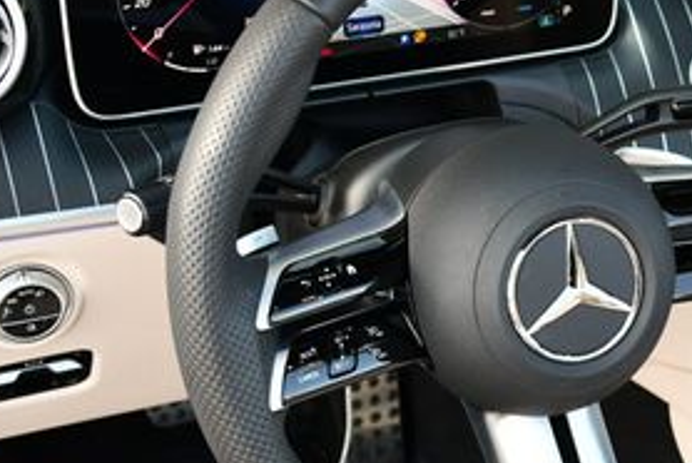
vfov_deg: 16.5
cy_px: 239
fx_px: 1597
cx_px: 680
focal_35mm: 83
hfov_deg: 23.5
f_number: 4
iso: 400
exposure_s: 1/250
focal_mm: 18
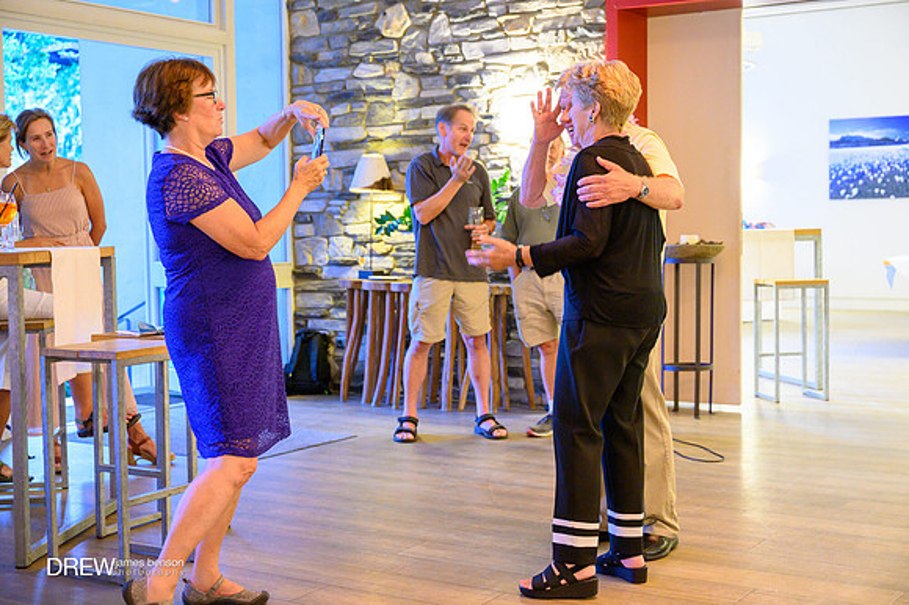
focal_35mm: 49
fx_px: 1236
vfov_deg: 27.5
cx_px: 454
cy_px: 302
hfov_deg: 40.4
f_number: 3.5
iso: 2800
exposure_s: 1/50
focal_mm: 49
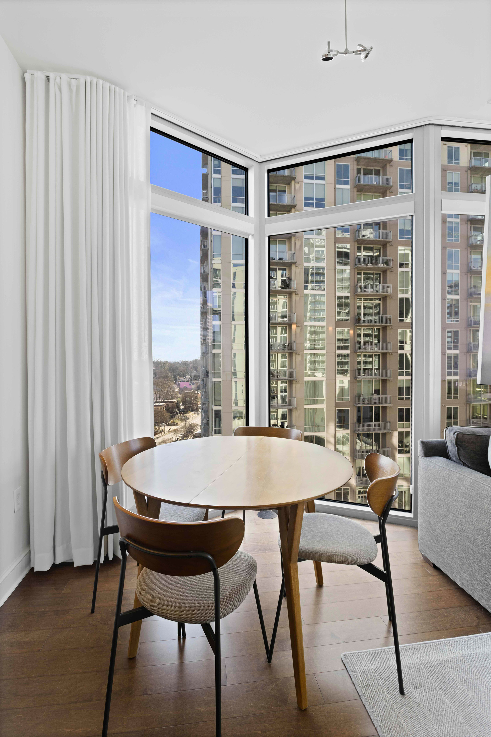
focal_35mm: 17
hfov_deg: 70.4
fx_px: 348
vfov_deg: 93.3
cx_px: 246
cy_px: 368
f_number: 11
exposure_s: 1/5
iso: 400
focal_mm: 17
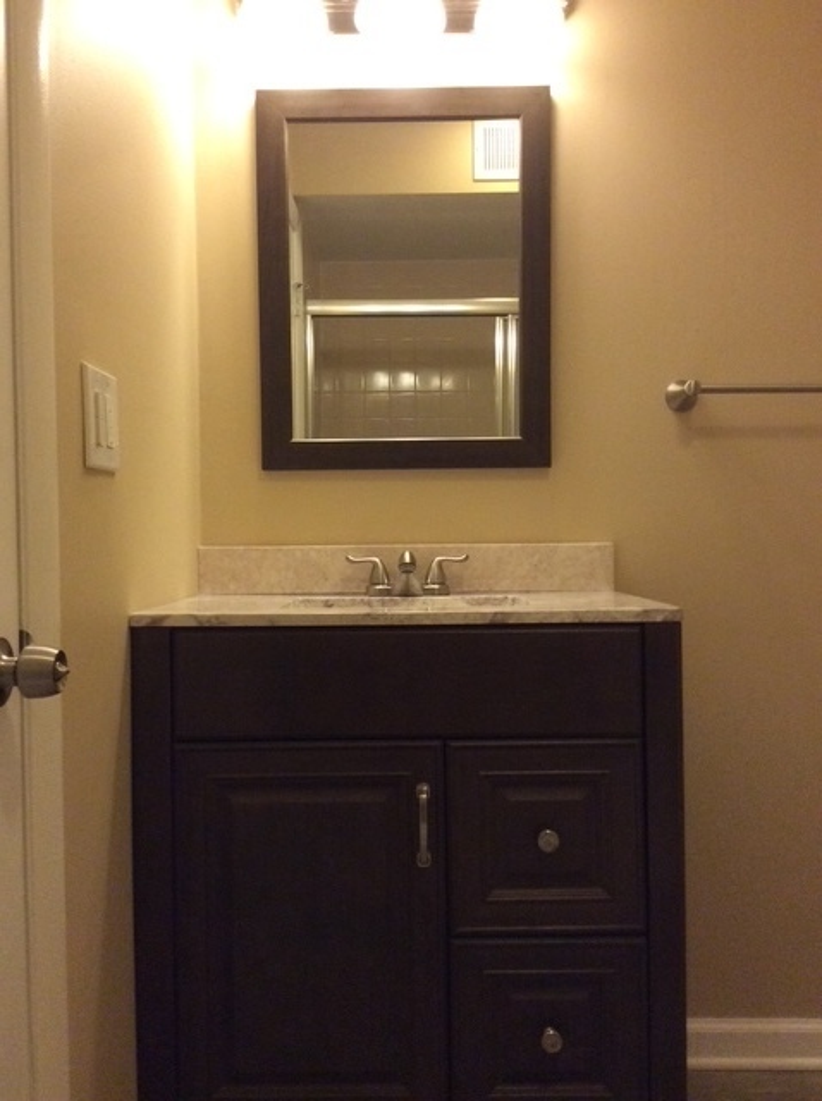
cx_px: 411
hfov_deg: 44.1
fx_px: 1016
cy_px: 550
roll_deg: +0.5
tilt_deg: -1.1
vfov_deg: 56.9
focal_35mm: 32
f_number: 2.4
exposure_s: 1/17
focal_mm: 3.3
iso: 250
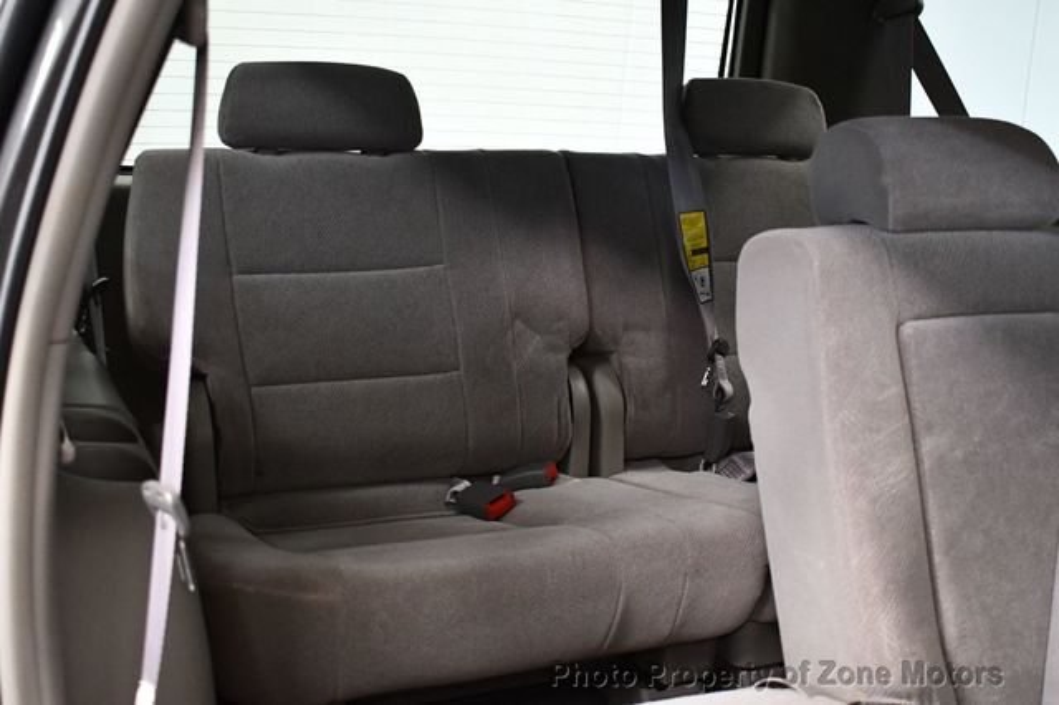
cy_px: 352
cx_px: 530
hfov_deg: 45.5
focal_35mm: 43
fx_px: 1264
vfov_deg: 31.2
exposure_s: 1/60
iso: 5000
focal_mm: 29
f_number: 4.2
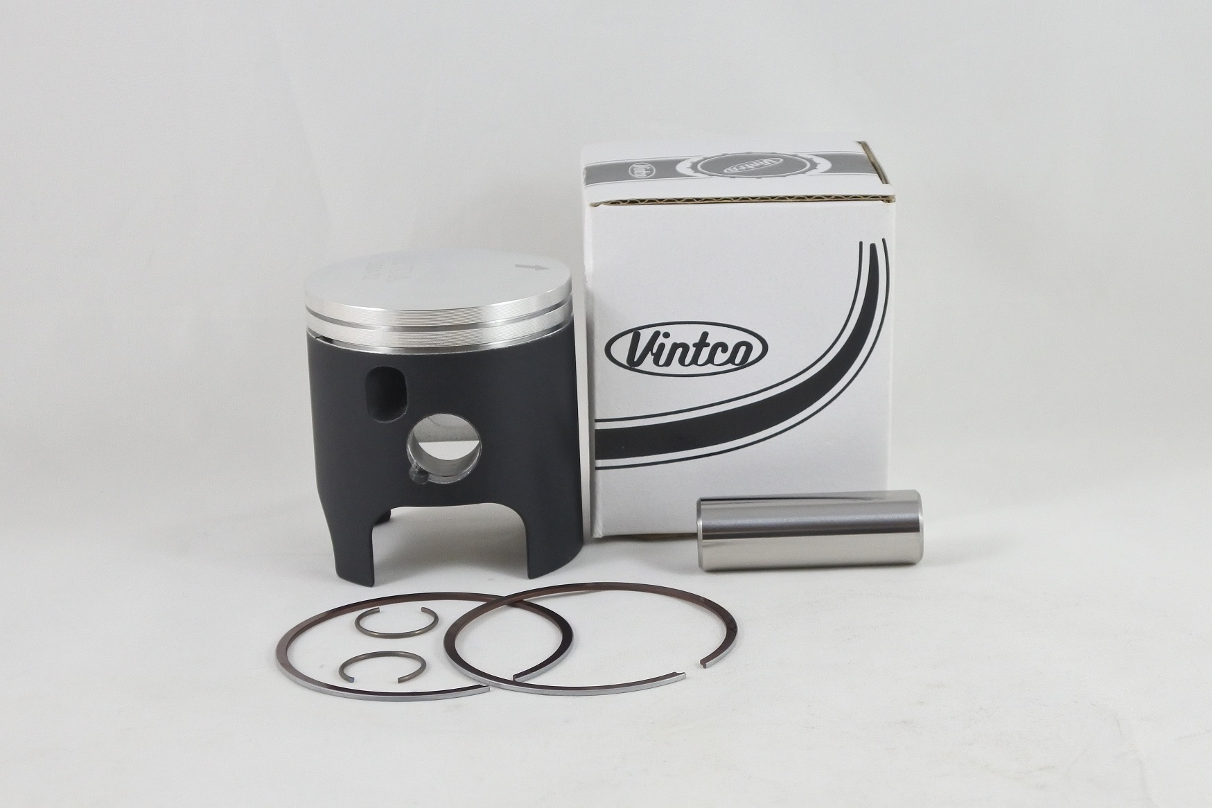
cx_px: 606
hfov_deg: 37.5
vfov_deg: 25.5
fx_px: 1784
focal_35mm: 53
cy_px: 404
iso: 500
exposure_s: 1/125
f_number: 4.5
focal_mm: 19.7
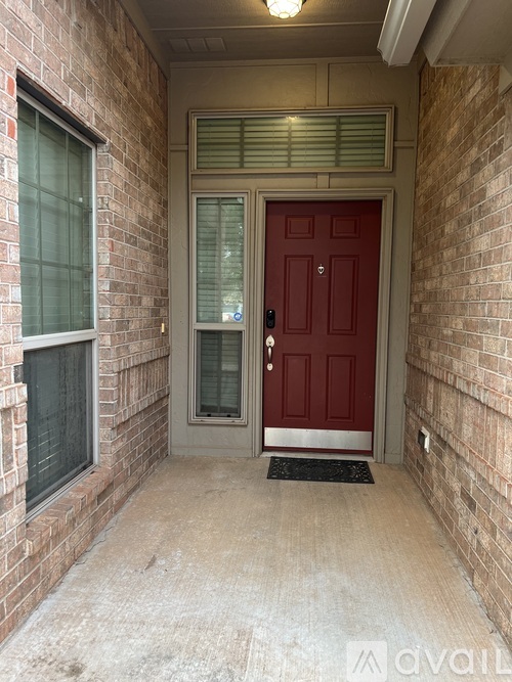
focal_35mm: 26
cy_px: 341
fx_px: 513
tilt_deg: -4.3
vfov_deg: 67.3
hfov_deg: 53.0
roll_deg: -1.6
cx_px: 256
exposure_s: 1/60
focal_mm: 5.7
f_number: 1.5
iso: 80
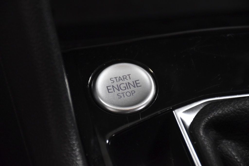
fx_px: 1453
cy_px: 83
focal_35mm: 210
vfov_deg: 6.5
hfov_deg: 9.8
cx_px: 124
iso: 2000
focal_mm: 140
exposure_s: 1/200
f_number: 5.6
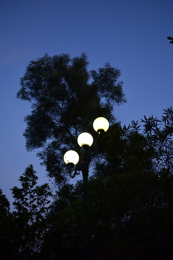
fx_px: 217
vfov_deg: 62.0
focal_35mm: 30
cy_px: 130
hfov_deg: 43.4
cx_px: 86
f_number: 4
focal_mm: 20
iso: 800
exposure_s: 1/60
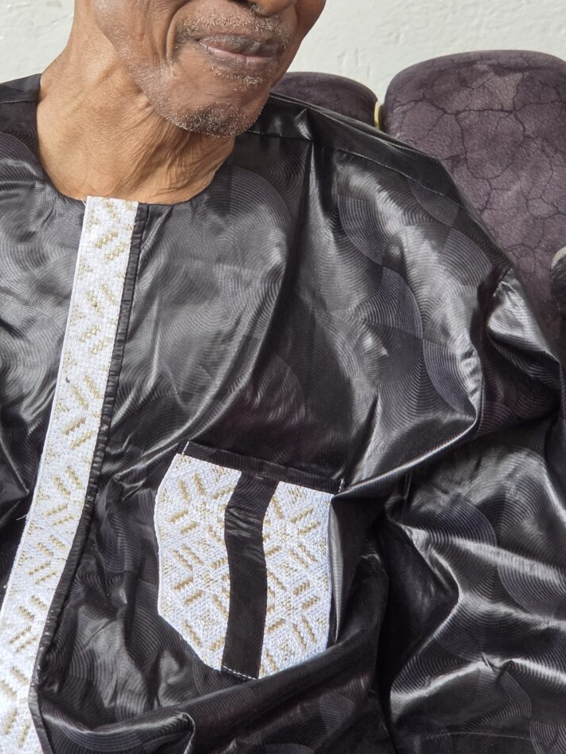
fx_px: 2441
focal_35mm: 112
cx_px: 241
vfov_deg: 17.5
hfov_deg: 13.2
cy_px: 224
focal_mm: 7
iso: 80
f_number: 2.4
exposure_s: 1/100
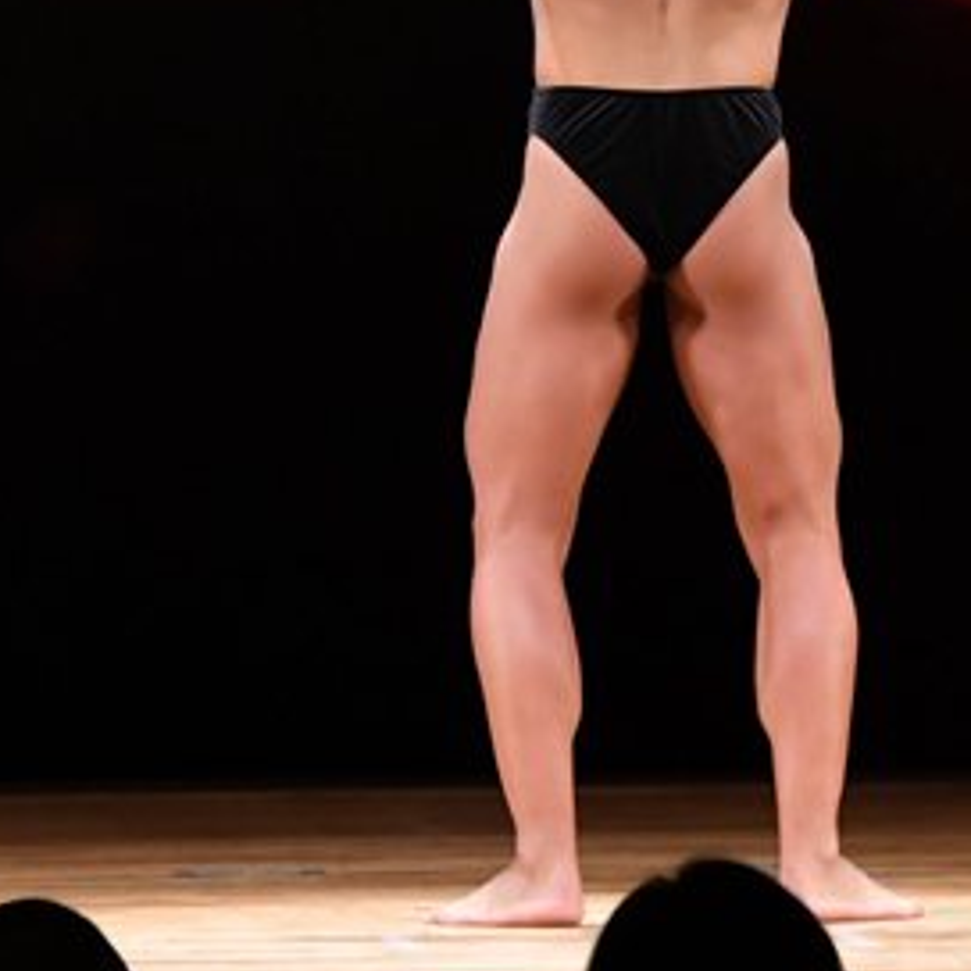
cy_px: 186
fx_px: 18438
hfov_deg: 3.0
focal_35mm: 581
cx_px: 509
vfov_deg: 3.0
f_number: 5.6
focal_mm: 160
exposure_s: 1/400
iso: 4000
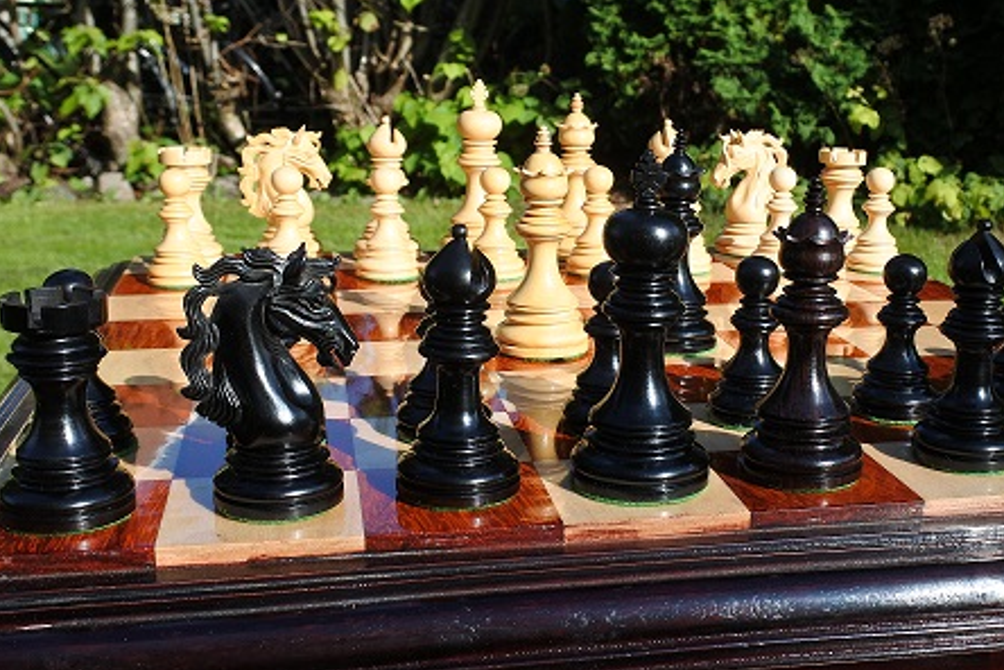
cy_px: 326
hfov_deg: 41.4
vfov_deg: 28.6
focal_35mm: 47
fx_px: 1311
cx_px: 665
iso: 160
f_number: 5.6
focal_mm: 11.4
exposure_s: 1/500
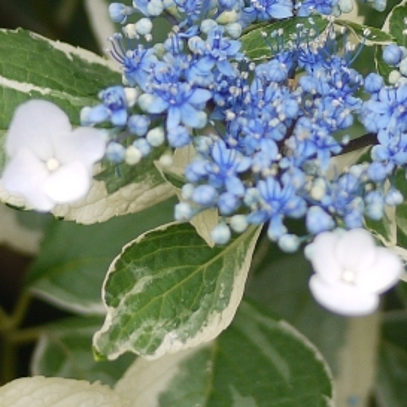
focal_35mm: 97
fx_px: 1290
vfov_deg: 17.9
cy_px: 122
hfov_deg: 17.9
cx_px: 277
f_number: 1.7
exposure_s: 1/400
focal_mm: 20
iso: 100
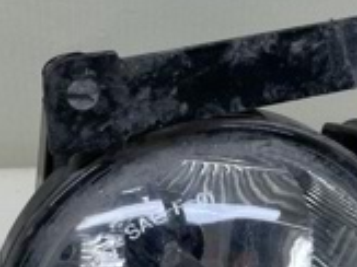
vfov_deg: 14.3
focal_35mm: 102
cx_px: 208
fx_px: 1051
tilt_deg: -44.0
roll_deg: -2.8
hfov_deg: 19.3
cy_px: 251
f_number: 1.6
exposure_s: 1/267
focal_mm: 4.2
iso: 32
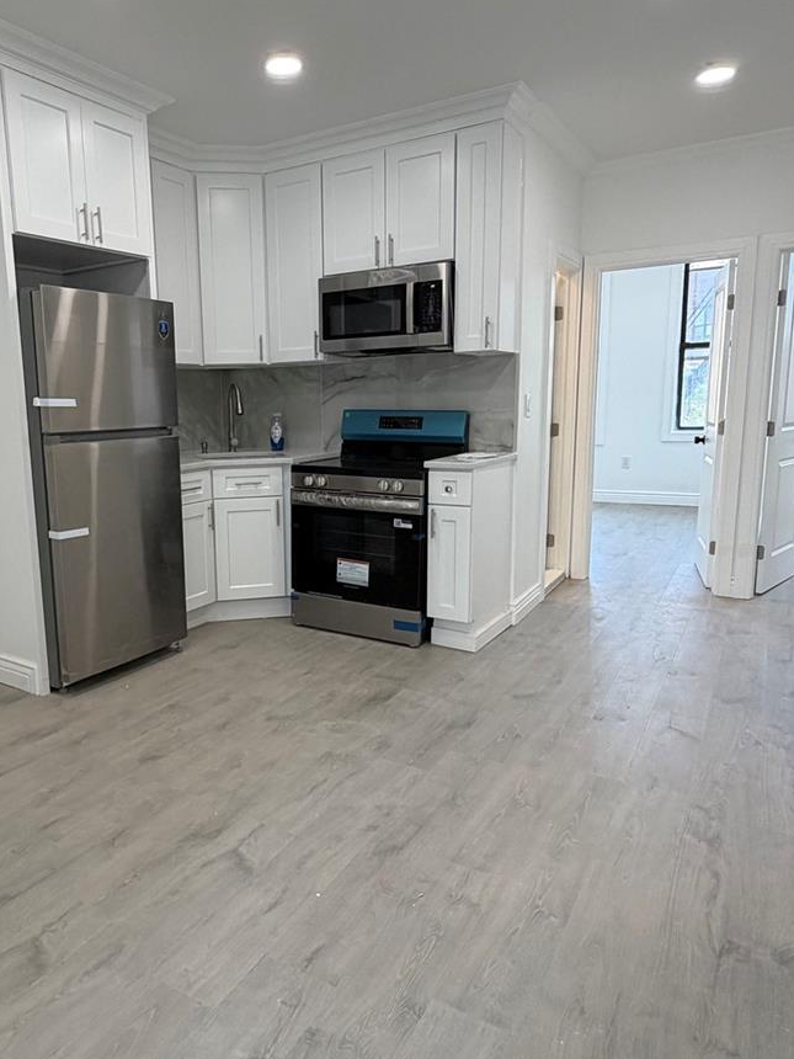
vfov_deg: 69.4
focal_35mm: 25
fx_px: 765
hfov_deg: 54.0
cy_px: 533
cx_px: 277
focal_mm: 2.22
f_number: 2.2
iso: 125
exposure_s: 1/120
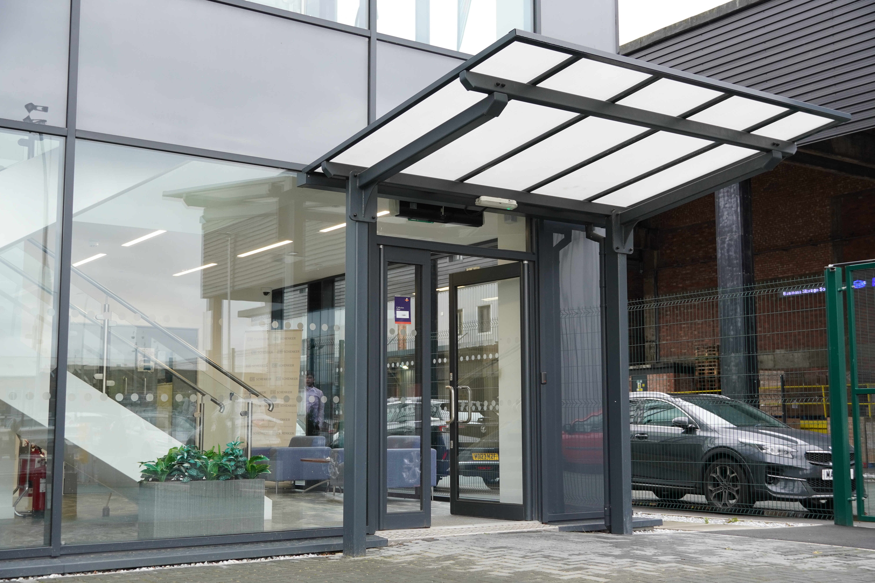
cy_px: 292
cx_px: 438
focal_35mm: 46
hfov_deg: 42.3
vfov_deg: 28.9
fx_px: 1130
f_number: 4.5
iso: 500
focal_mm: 31
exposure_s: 1/160
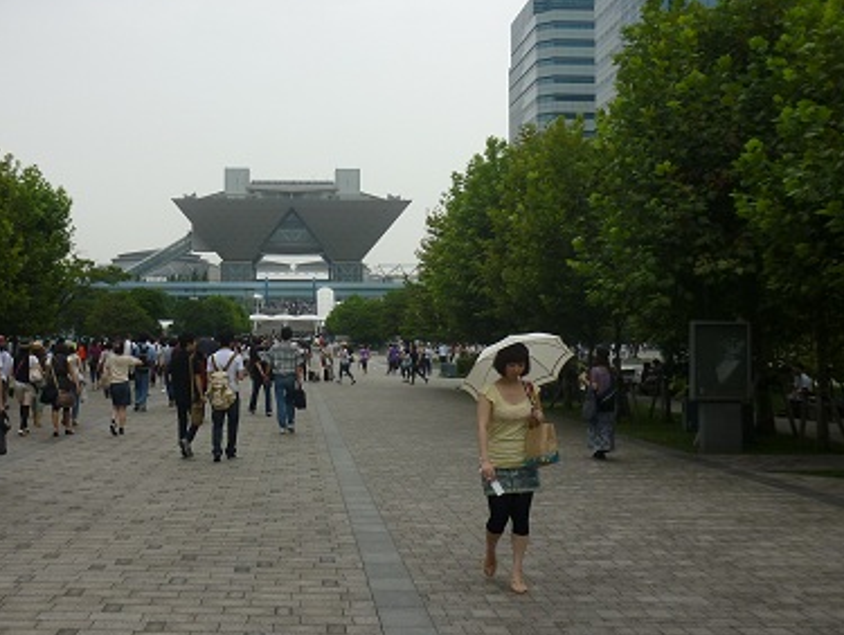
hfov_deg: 41.7
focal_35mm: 45
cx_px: 306
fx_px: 1098
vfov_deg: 32.2
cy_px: 259
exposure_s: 1/200
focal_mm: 5.5
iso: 80
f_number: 8
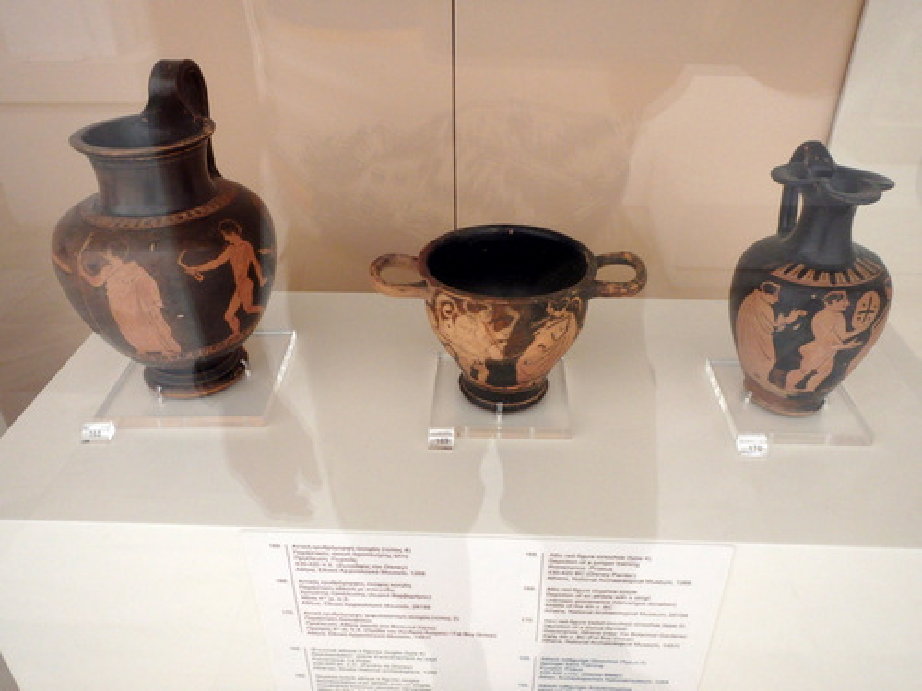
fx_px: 746
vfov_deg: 49.7
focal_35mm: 28
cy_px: 346
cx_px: 461
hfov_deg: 63.4
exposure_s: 1/30
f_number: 3.9
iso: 250
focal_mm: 5
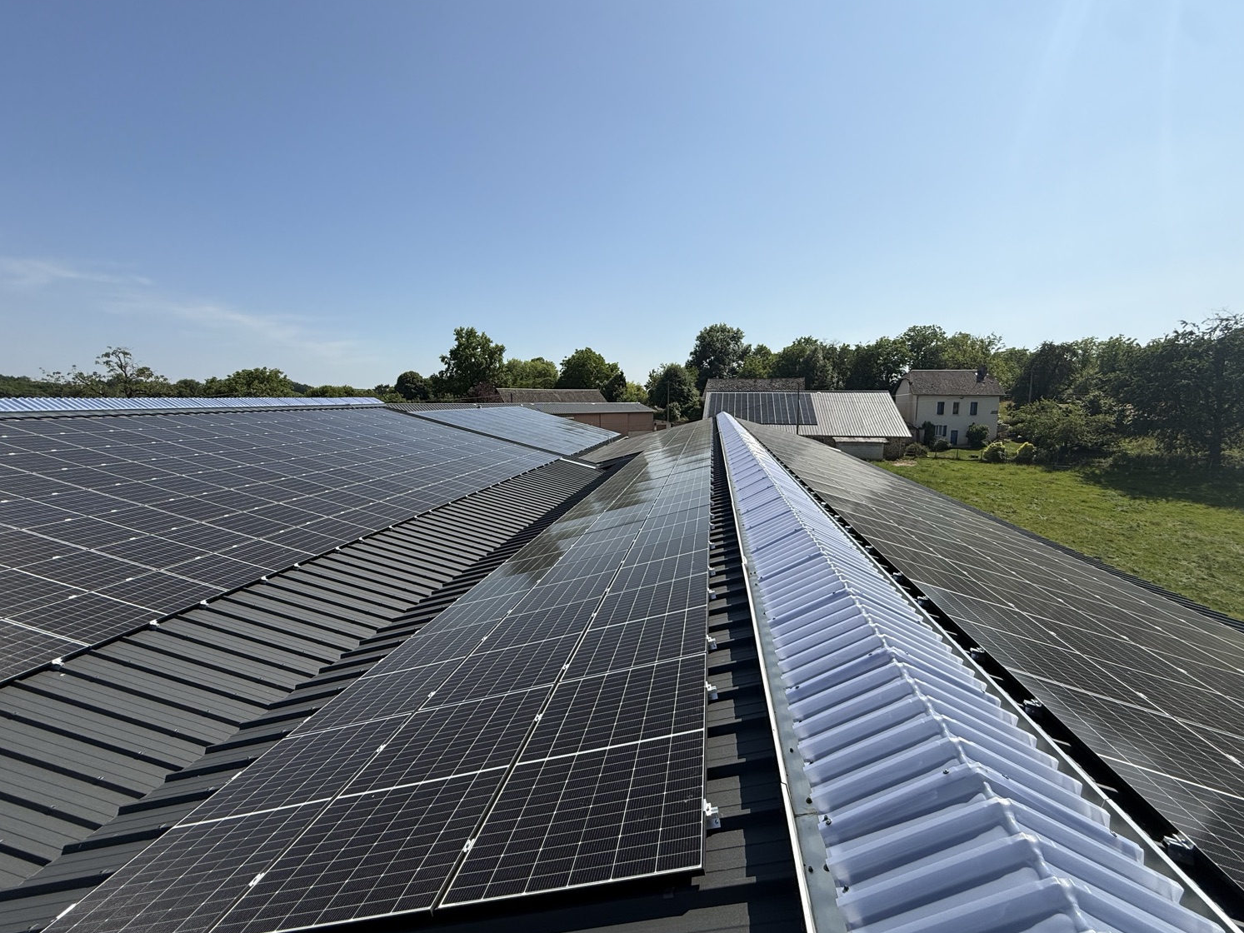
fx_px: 539
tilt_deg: -7.1
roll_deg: -0.9
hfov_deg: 98.0
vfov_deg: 81.8
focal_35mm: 15
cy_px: 467
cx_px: 666
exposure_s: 1/2506
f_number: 2.2
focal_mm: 2.22
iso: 50
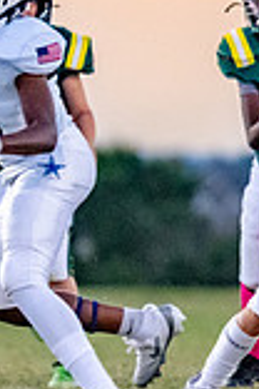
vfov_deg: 2.0
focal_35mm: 1027
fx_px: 11082
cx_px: 333
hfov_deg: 1.3
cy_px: 152
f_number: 2.8
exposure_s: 1/1600
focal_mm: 200
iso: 4000
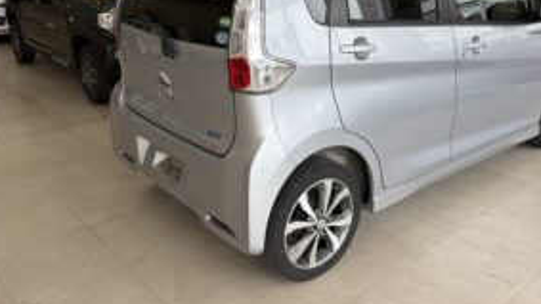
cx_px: 310
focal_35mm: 35
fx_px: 502
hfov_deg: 56.4
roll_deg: +0.7
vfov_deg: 33.3
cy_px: 91
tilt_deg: -14.5
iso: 50
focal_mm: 5.96
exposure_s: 1/377
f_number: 1.6
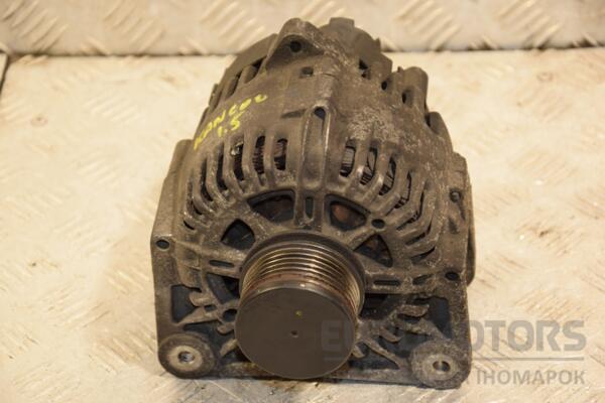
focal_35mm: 120
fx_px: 2017
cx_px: 302
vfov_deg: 11.4
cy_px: 202
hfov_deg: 17.1
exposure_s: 1/125
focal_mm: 80
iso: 800
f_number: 5.3
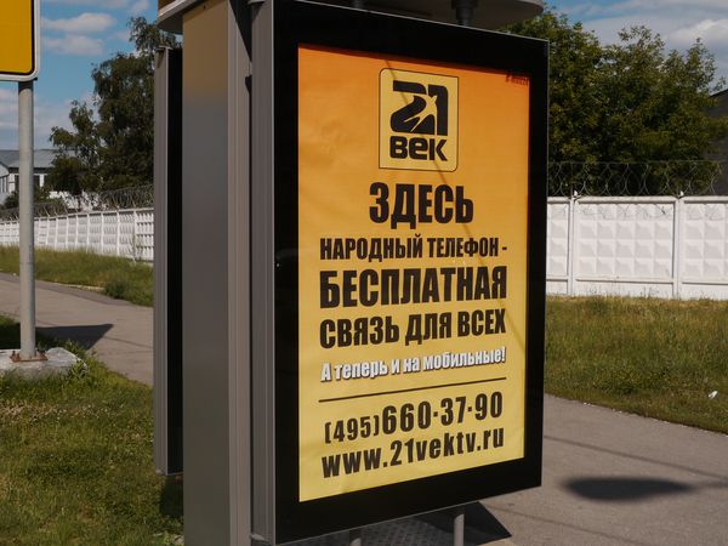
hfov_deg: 47.9
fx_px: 820
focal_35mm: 39
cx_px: 364
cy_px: 273
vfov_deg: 36.8
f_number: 9
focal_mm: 14
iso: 160
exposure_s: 1/640
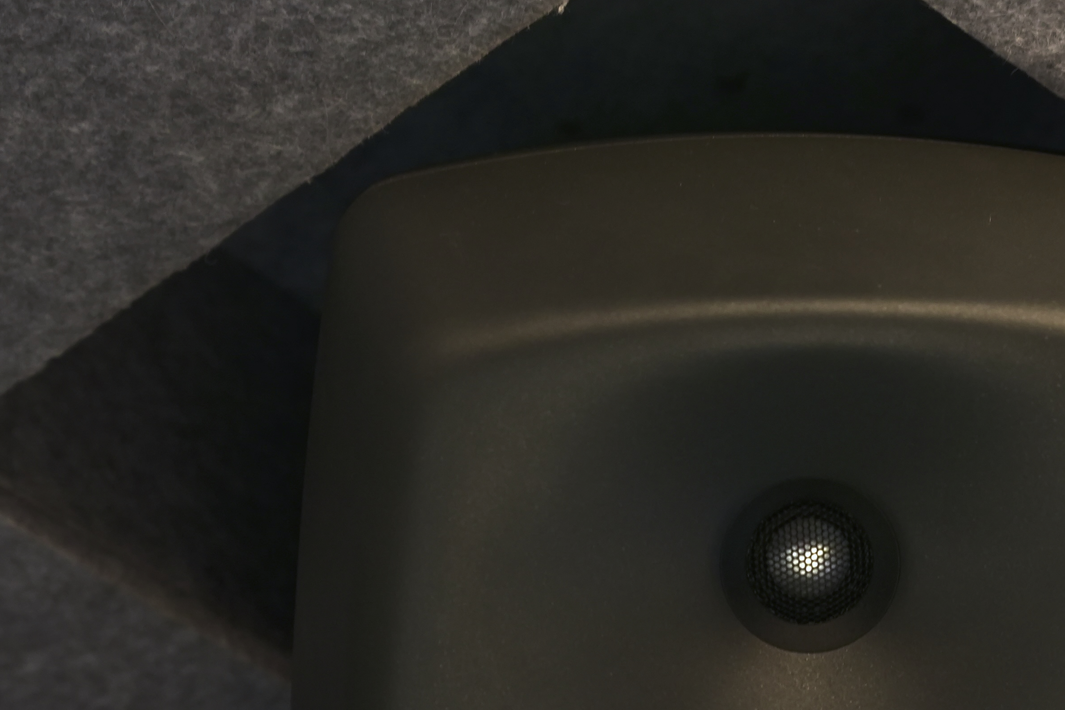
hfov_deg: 10.0
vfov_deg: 6.6
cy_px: 881
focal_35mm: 206
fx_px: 6094
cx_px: 791
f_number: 4
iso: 1250
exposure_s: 1/30
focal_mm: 70
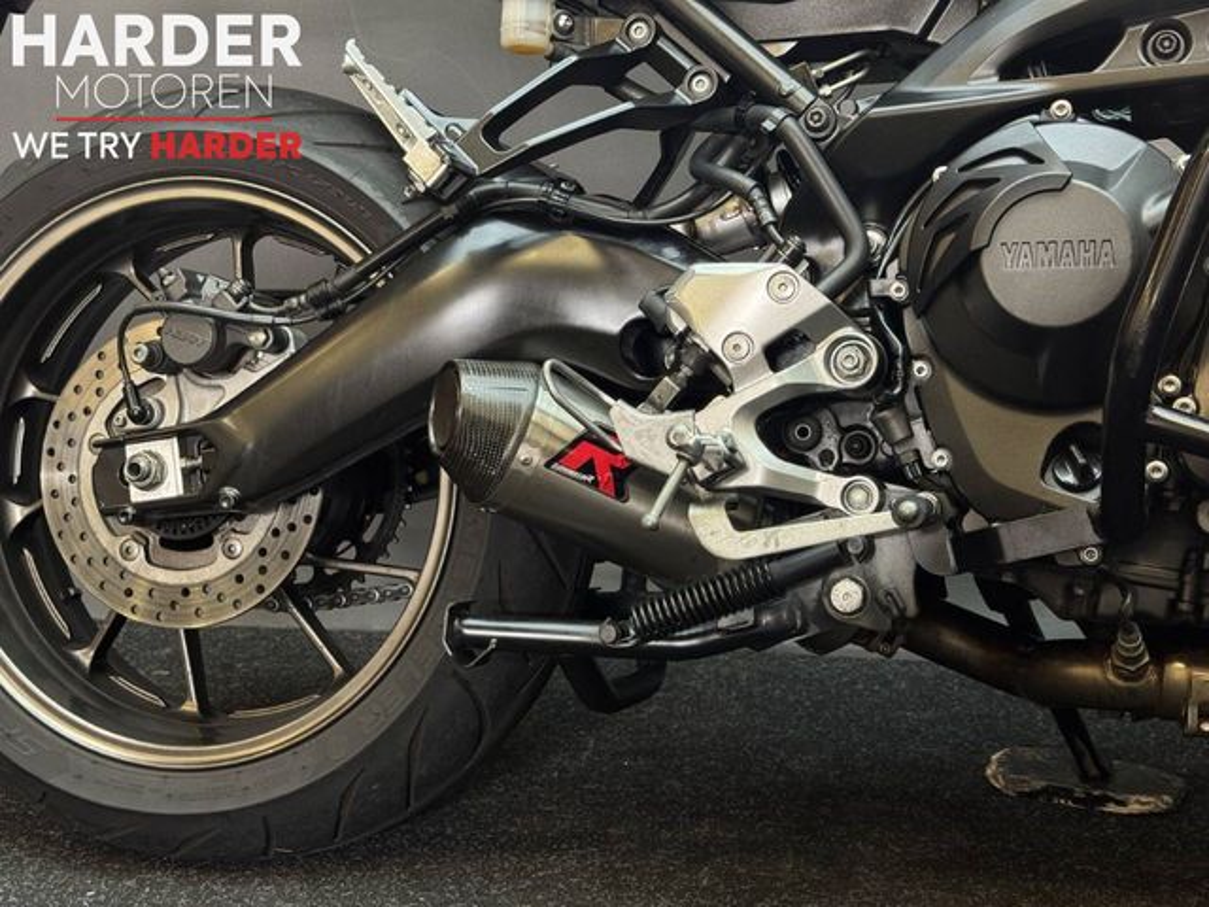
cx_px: 604
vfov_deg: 30.3
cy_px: 454
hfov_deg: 39.7
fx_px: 1676
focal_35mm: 48
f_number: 1.78
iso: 160
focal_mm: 6.76
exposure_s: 1/50
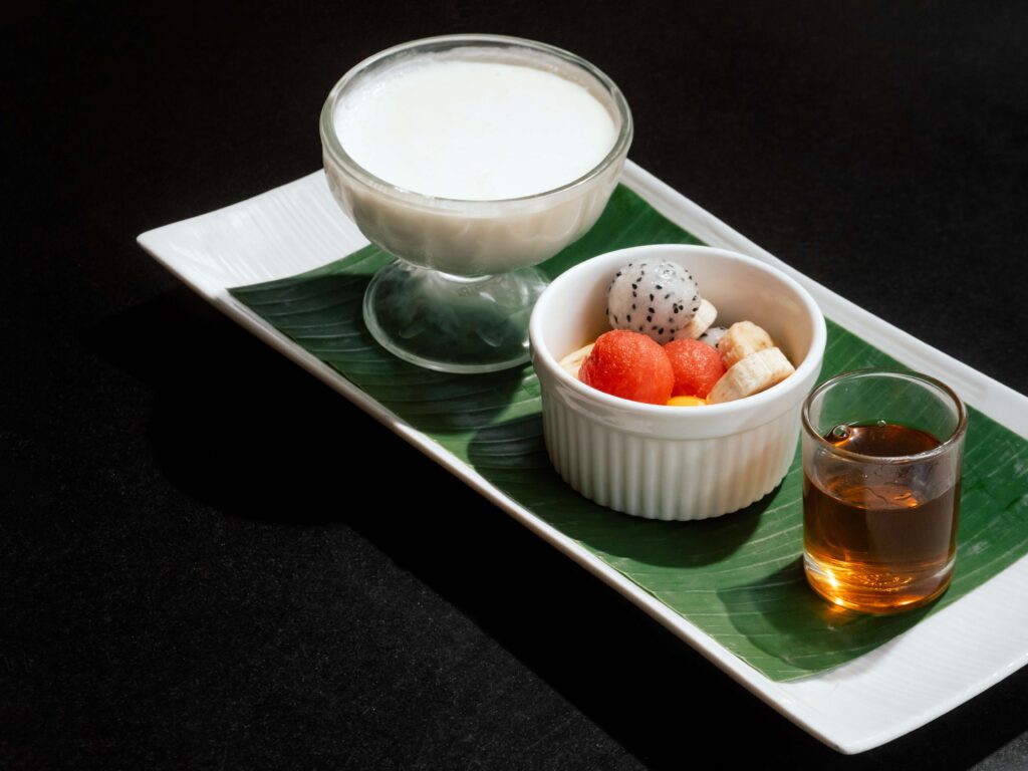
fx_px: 3564
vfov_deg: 12.3
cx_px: 514
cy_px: 386
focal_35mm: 120
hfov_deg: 16.4
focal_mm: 60
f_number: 7.1
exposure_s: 1/100
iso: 400
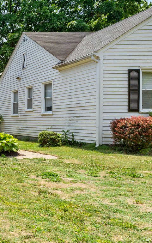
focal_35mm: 38
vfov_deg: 51.5
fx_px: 252
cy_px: 113
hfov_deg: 22.5
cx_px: -111
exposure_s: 1/640
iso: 100
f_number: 7.1
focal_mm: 14
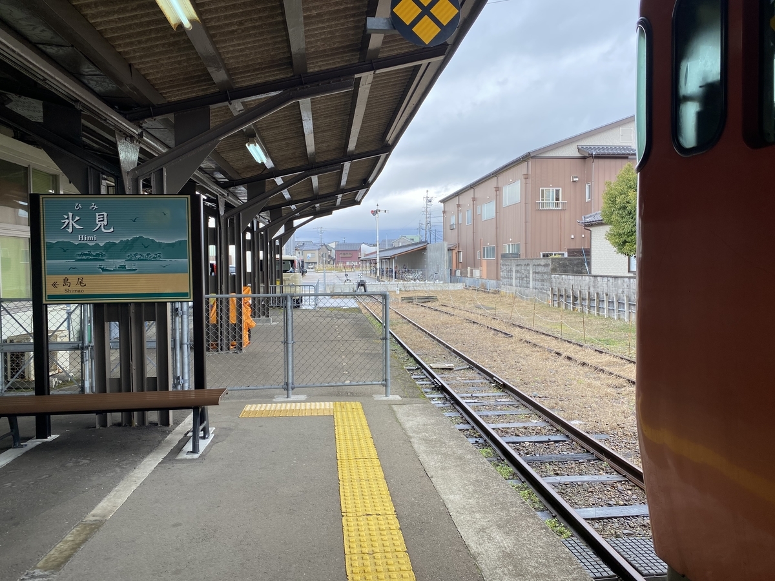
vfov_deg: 53.1
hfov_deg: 67.3
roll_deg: +0.0
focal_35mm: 26
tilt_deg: -2.1
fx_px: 582
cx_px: 388
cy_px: 290
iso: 32
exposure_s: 1/229
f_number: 1.8
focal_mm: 4.25
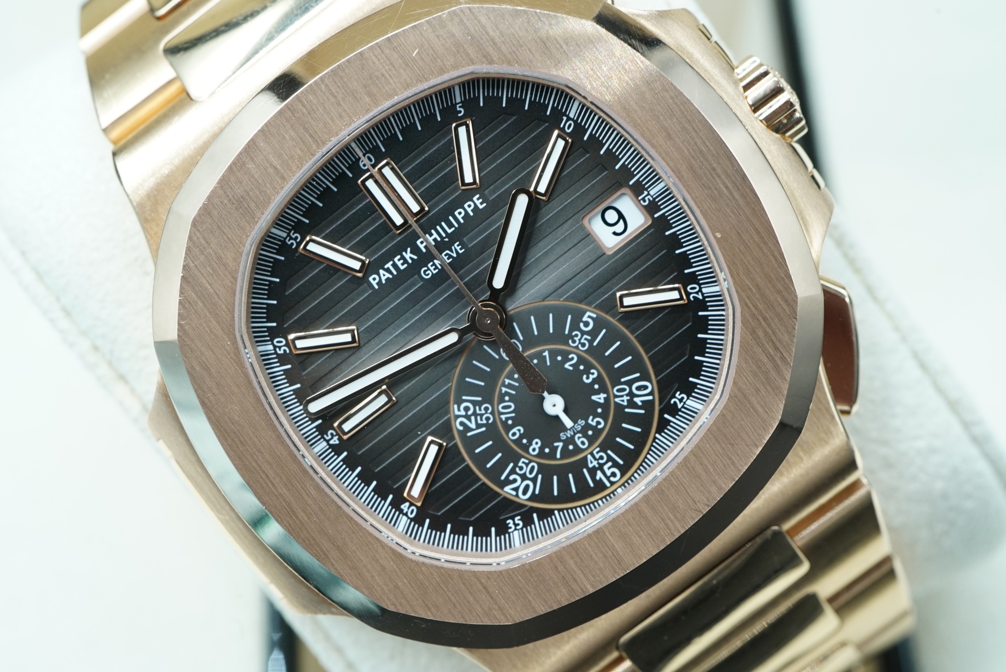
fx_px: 1398
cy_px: 336
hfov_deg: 39.6
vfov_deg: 27.0
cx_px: 503
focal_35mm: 50
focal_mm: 50
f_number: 9
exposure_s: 1/80
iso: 2000
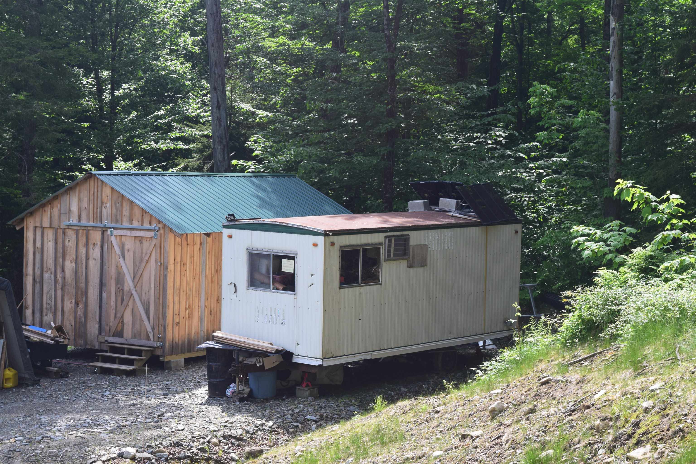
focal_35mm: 82
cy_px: 232
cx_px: 348
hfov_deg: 24.6
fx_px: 1595
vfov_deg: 16.6
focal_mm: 55
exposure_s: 1/160
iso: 400
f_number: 9
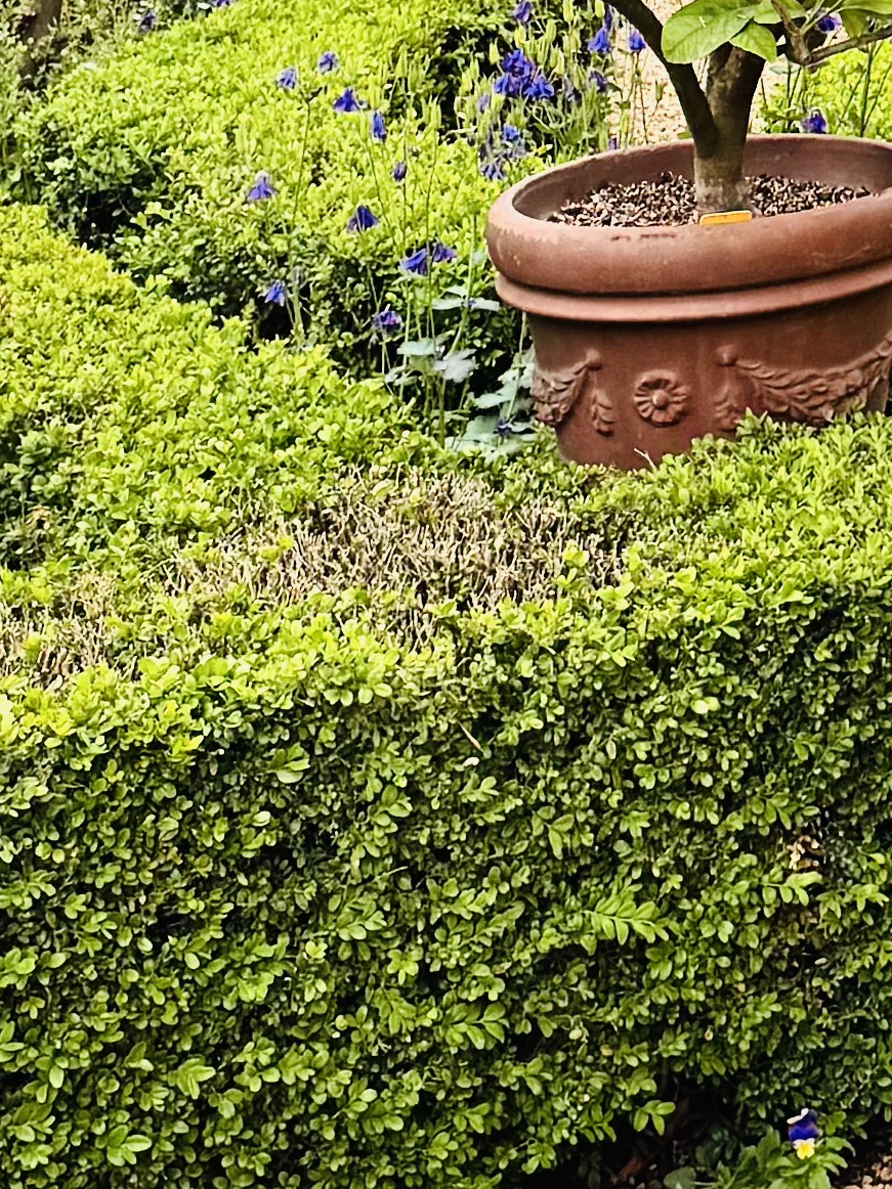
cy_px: -900
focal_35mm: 118
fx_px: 4056
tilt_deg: +1.7
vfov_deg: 14.7
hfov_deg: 12.0
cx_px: 1290
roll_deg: -0.1
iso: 80
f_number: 1.78
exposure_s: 1/1151
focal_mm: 6.76
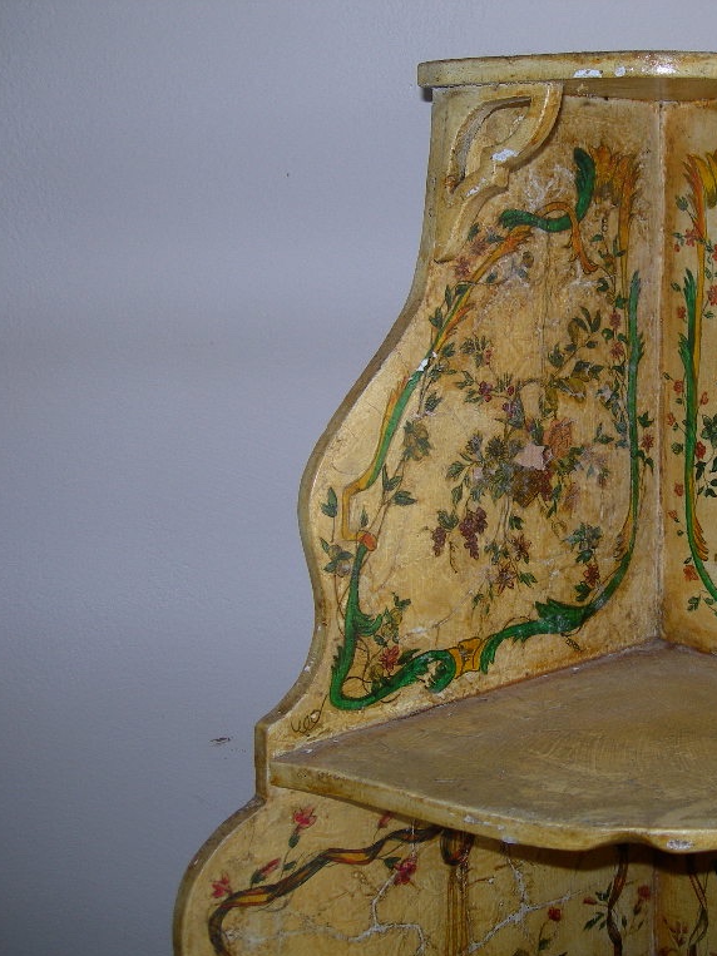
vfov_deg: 37.5
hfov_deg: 27.9
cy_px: 479
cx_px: 589
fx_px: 1409
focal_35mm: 51
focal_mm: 7.8
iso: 50
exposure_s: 1/60.1
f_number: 2.8
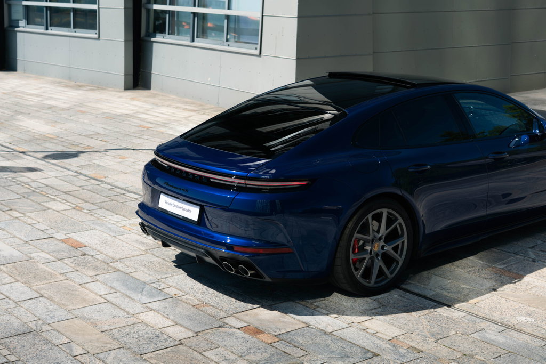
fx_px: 831
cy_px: 172
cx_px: 266
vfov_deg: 24.7
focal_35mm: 55
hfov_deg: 36.4
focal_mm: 50
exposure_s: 1/125
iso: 100
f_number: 4.5
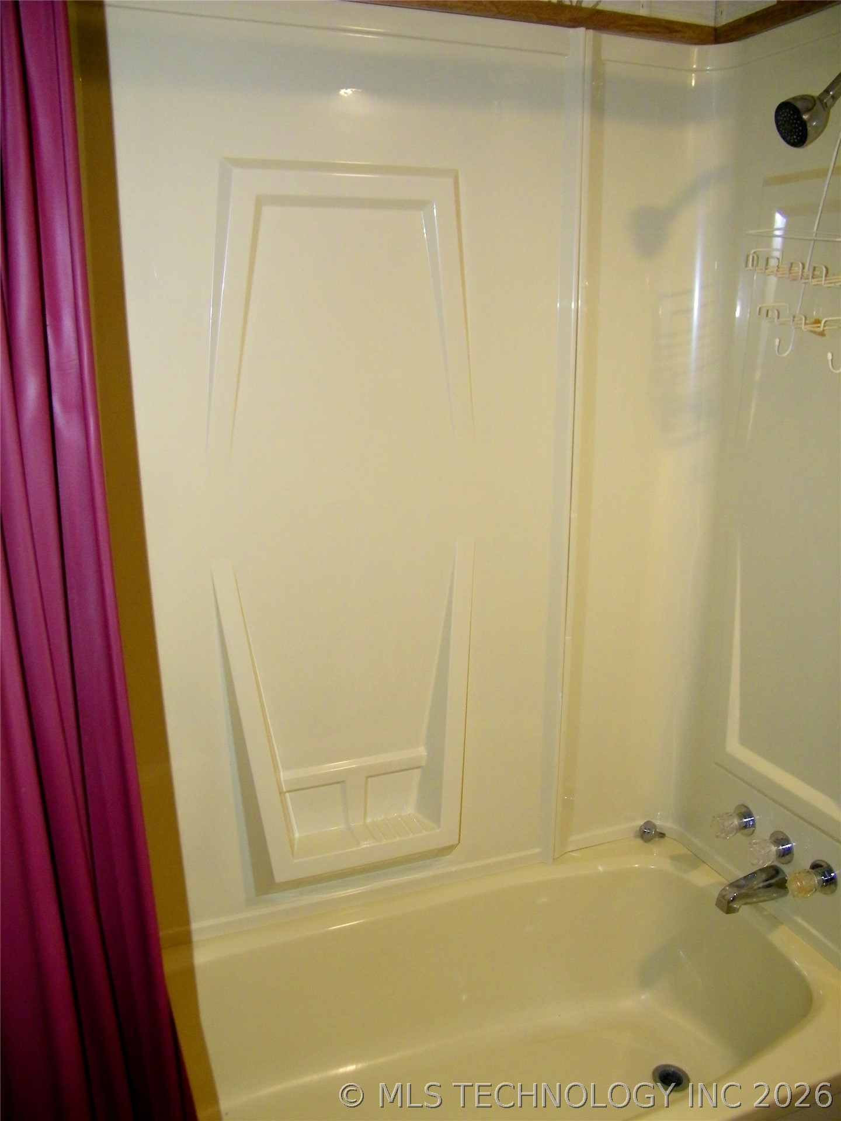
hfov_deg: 49.7
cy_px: 560
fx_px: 907
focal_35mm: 28
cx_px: 420
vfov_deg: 63.4
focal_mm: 5
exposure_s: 1/30
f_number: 3.5
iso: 200
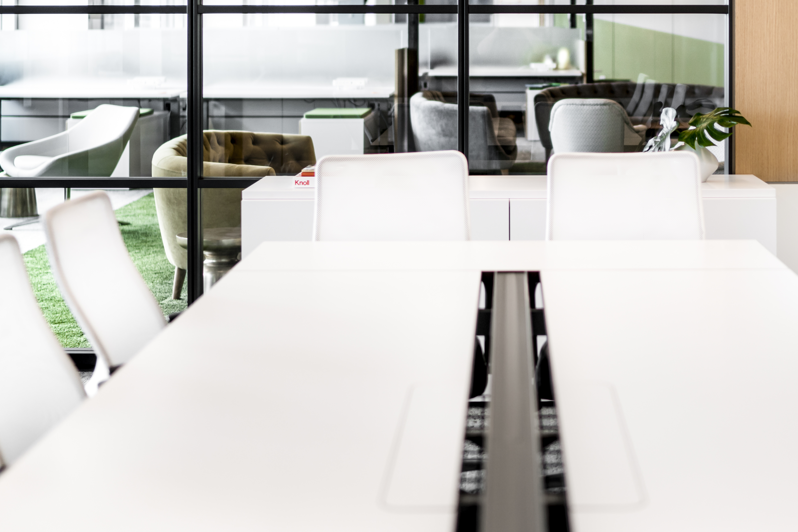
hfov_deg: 31.5
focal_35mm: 63
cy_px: 101
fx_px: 1397
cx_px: 555
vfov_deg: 21.3
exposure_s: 1/250
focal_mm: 35
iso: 250
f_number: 1.4
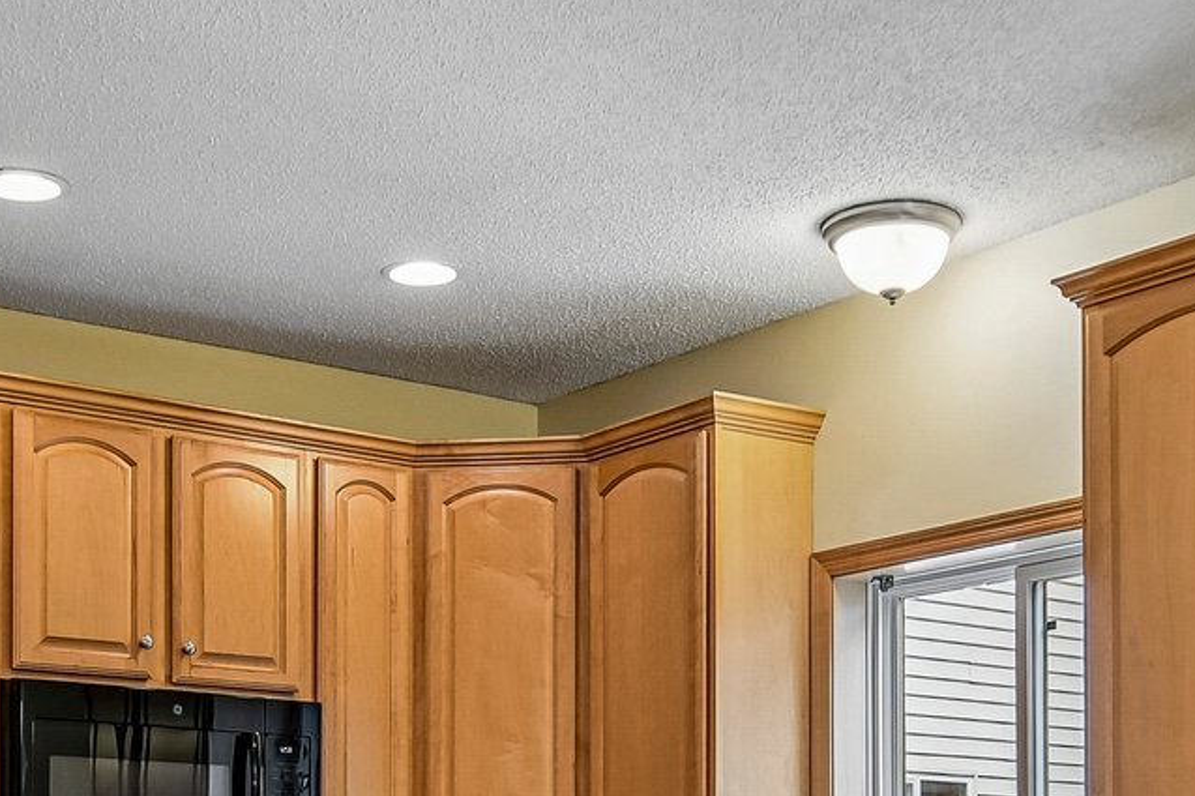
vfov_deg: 21.1
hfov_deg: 32.8
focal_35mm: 61
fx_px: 2024
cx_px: 457
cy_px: 879
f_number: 6.3
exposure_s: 1/125
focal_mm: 13
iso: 400
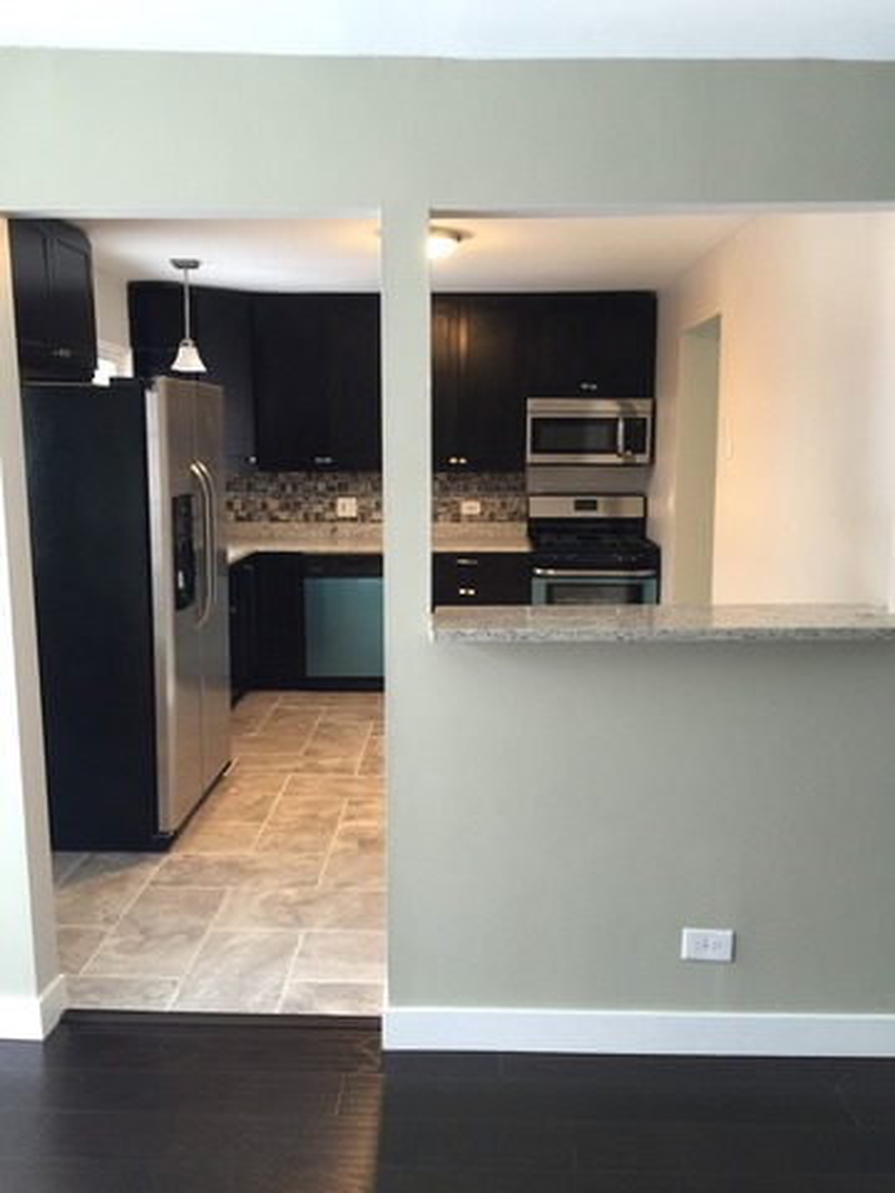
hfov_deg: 48.2
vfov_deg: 61.7
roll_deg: -0.3
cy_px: 596
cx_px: 448
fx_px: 1000
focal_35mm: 29
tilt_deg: -7.6
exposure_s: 1/15
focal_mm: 4.15
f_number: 2.2
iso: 50
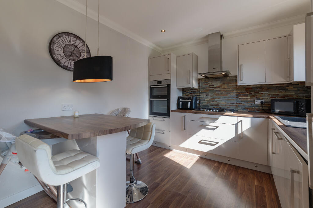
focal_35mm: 15
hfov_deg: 100.4
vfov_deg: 77.2
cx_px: 156
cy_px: 104
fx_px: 130
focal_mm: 15
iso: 400
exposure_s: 1/100
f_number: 8
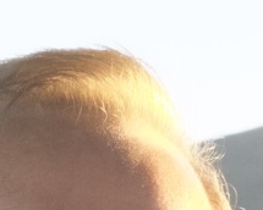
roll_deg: -1.8
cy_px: 447
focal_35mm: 545
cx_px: 344
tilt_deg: +3.4
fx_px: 4242
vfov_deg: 2.8
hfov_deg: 3.5
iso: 80
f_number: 2.8
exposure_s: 1/228
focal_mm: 15.66
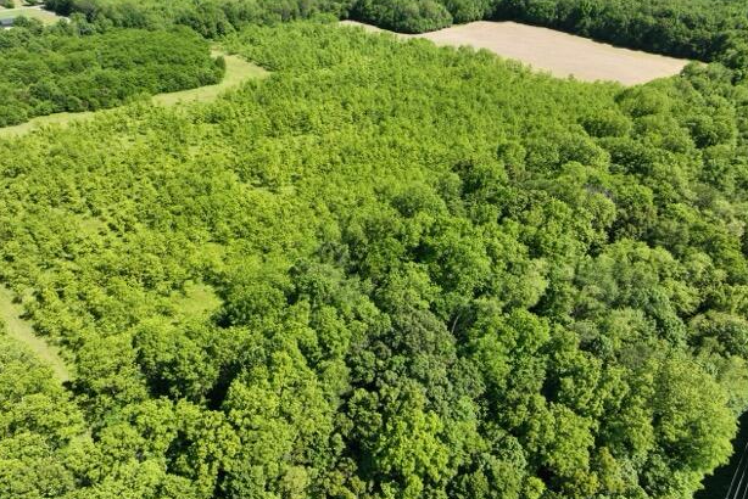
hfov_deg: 69.3
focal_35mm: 26
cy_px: 242
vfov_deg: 49.6
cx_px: 361
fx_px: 540
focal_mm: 12.29
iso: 100
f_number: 2.8
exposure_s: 1/1000
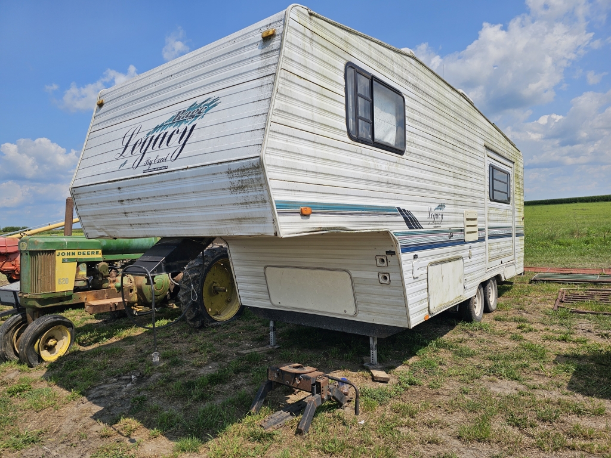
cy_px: 229
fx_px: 406
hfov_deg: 73.9
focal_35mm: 23
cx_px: 306
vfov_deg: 58.9
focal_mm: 6.3
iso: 10
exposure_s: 1/1493
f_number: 1.7
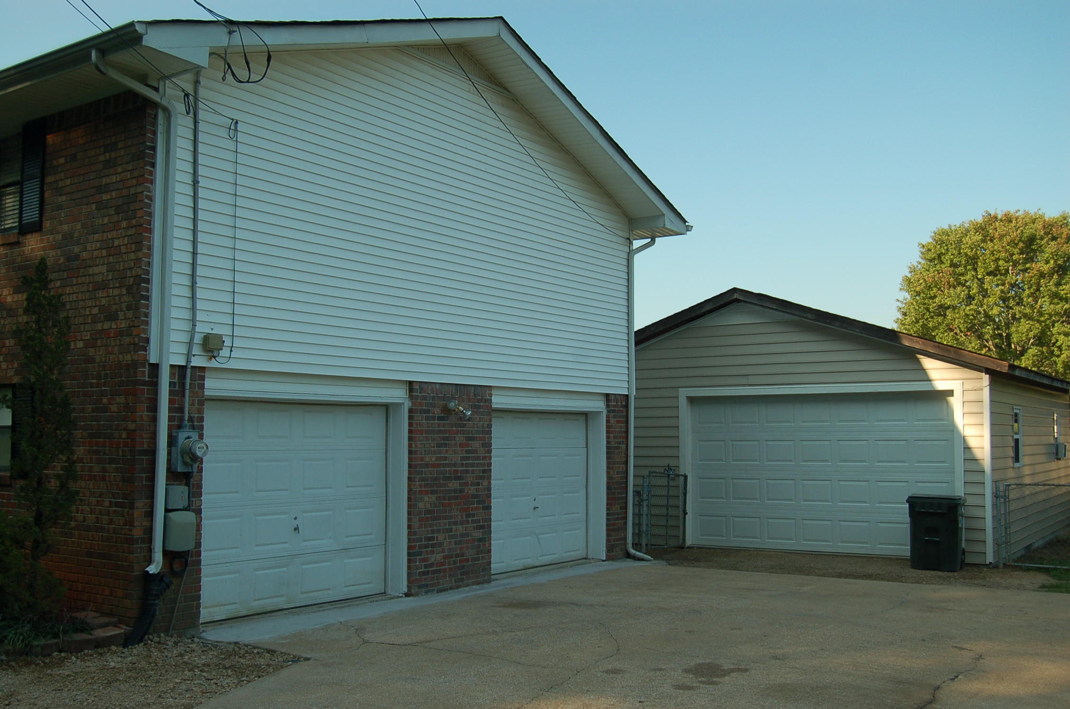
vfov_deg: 36.7
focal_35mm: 36
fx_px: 1068
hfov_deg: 53.2
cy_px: 354
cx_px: 535
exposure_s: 1/125
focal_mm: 24
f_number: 5.6
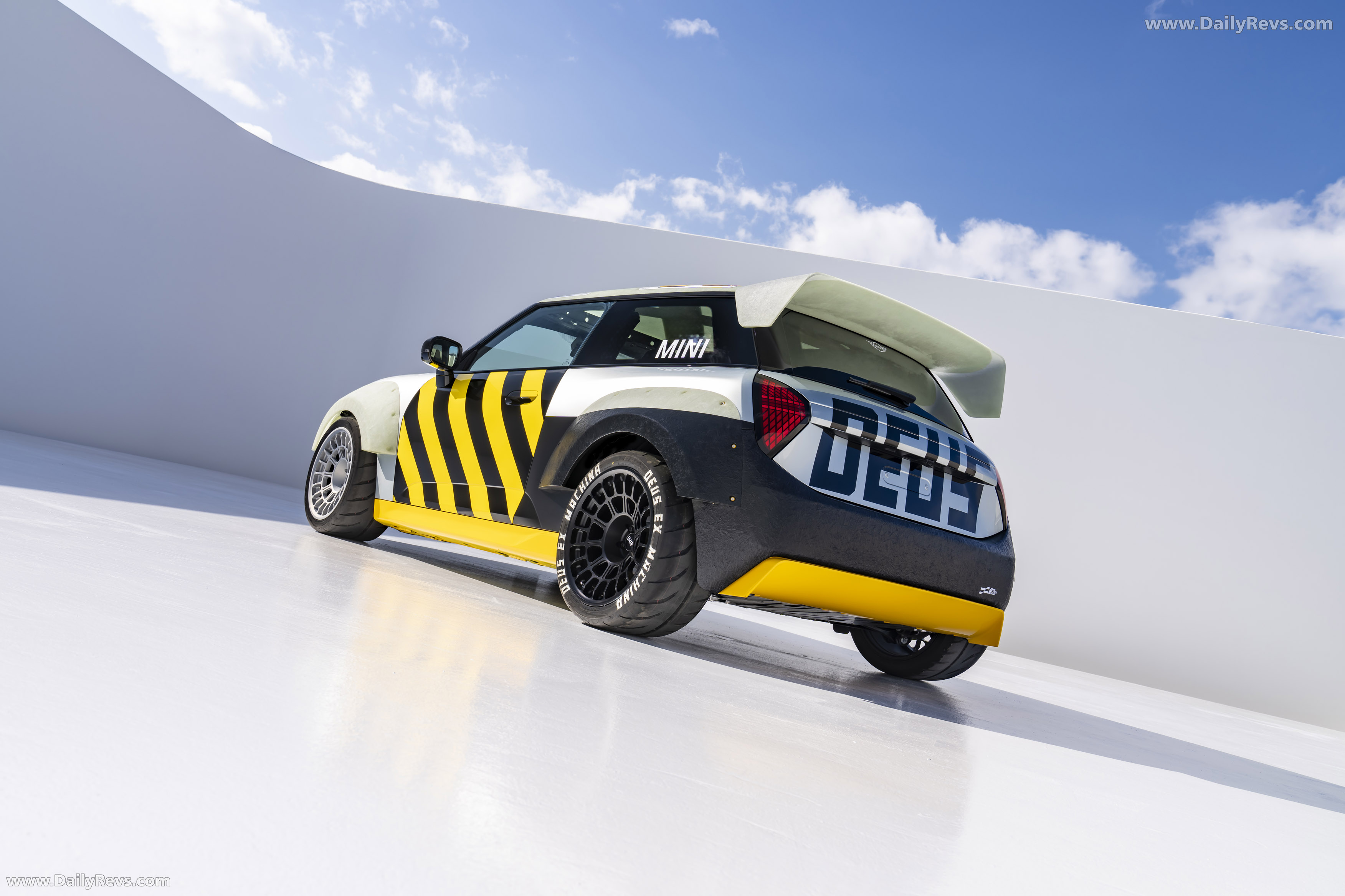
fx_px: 1158
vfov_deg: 42.3
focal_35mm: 31
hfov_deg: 60.3
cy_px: 448
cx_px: 672
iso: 100
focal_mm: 31
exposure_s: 1/80
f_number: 7.1
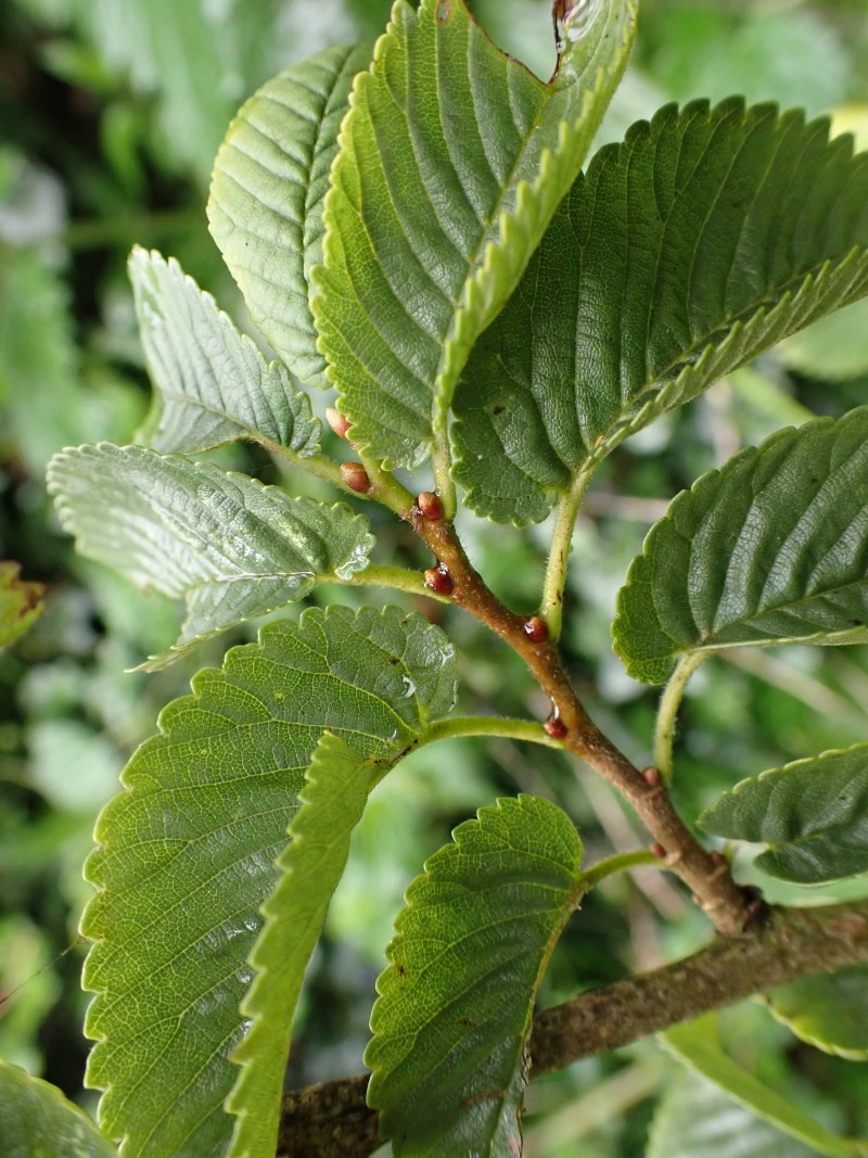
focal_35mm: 30
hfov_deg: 46.8
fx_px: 1003
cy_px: 579
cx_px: 434
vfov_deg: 60.0
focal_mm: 5.4
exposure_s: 1/250
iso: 320
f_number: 3.2
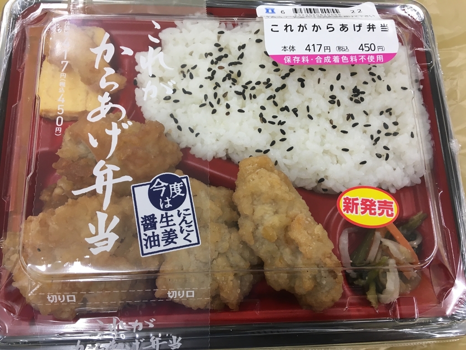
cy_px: 175
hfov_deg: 61.7
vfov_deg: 48.2
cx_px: 233
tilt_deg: -75.4
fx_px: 390
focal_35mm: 29
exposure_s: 1/30
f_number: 2.2
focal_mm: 4.15
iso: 25
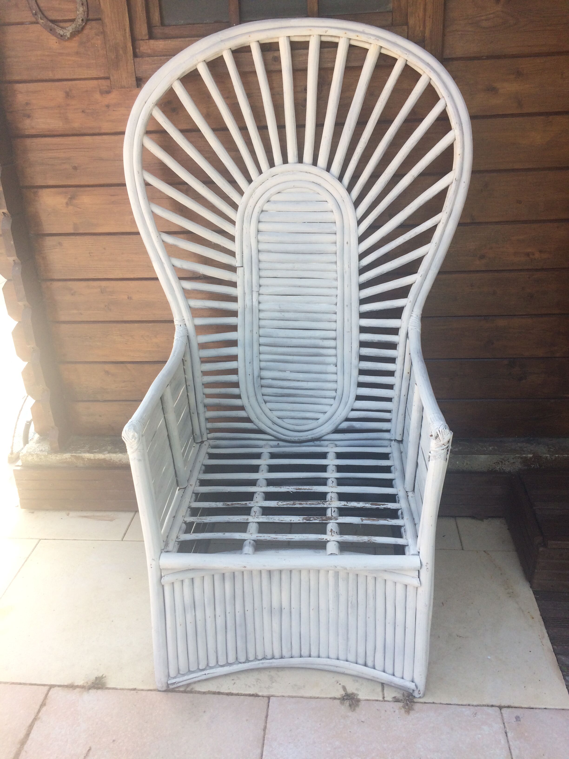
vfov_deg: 61.7
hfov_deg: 48.2
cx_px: 284
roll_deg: +1.6
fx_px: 636
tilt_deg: -32.4
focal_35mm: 29
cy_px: 380
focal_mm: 4.15
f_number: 2.2
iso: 32
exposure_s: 1/526
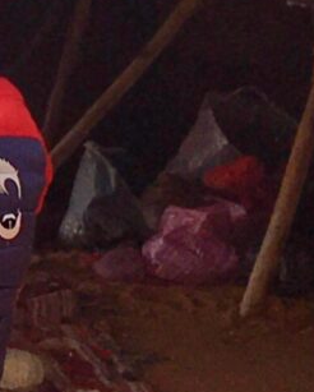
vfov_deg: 8.1
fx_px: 2739
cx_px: -745
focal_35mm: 236
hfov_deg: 5.9
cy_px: -59
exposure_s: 1/1603
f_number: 2.2
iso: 25
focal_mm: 4.15
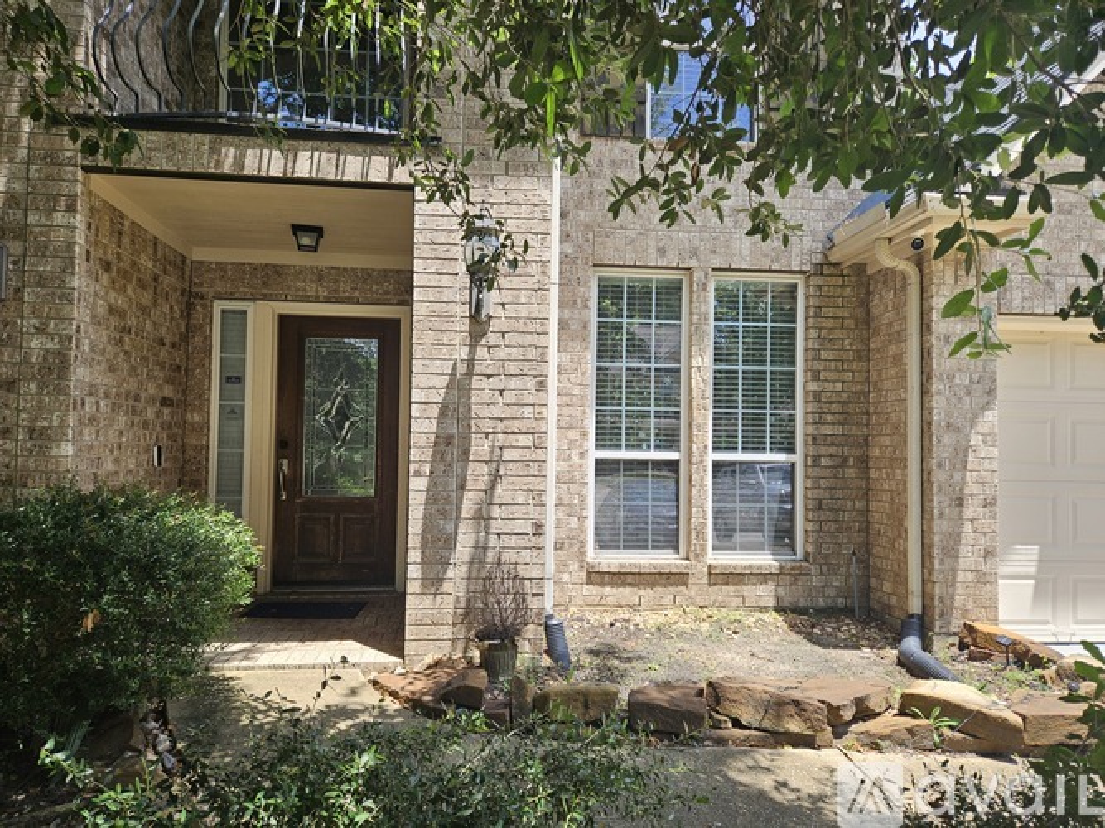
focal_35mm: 23
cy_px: 414
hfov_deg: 73.9
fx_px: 734
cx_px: 552
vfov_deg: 58.9
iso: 25
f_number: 1.8
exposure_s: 1/368
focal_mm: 5.4
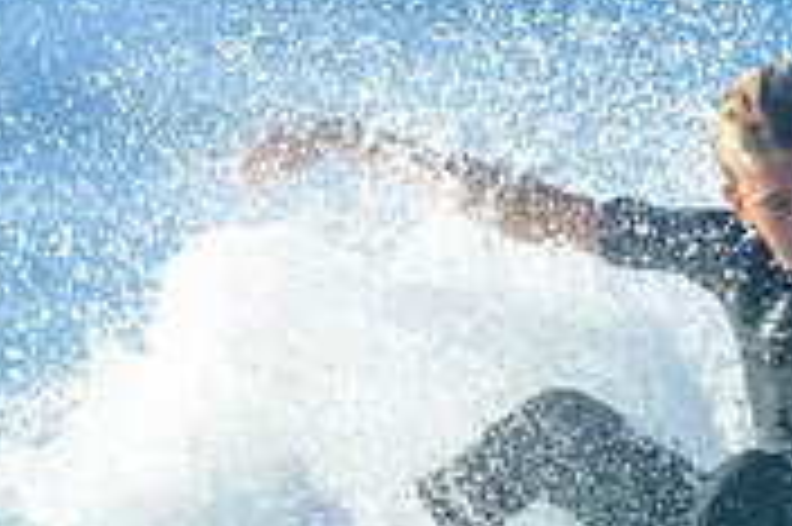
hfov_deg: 0.7
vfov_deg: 0.4
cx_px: 351
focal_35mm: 3113
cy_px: 539
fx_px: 68421
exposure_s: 1/2500
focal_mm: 800
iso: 500
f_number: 6.3
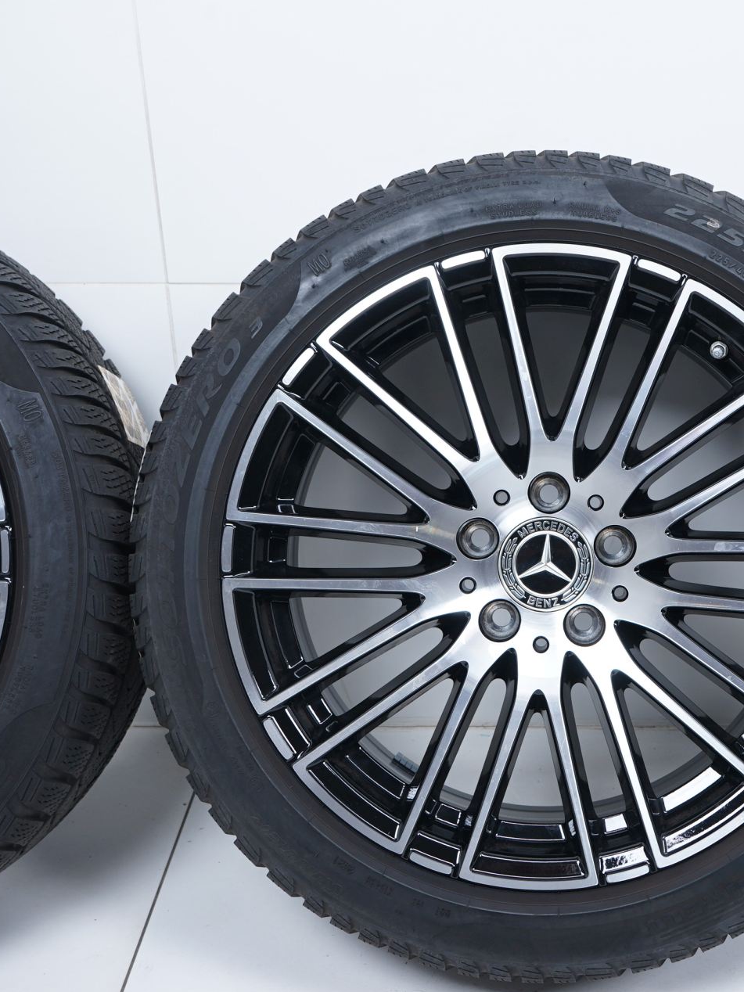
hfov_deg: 29.8
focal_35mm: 48
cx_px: 545
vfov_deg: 39.7
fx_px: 1376
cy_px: 499
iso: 250
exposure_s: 1/100
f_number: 7.1
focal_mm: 33
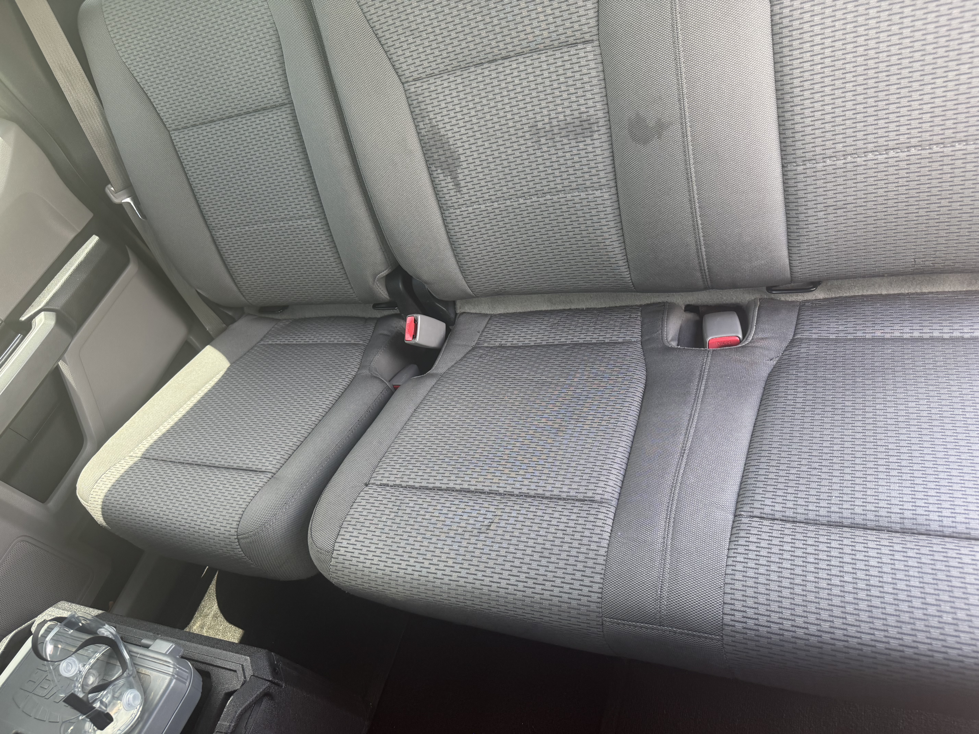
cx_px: 490
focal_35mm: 24
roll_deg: +32.6
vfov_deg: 56.8
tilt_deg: -44.4
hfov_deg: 71.6
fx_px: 679
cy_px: 367
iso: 125
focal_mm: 6.76
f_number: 1.78
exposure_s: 1/121
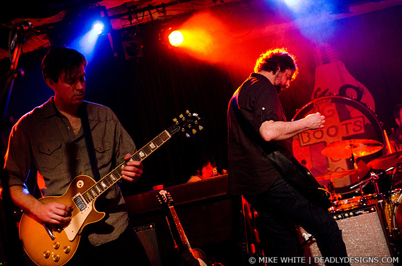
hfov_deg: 43.7
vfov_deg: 29.7
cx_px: 201
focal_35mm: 45
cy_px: 133
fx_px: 501
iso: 1600
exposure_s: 1/160
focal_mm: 30
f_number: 1.8
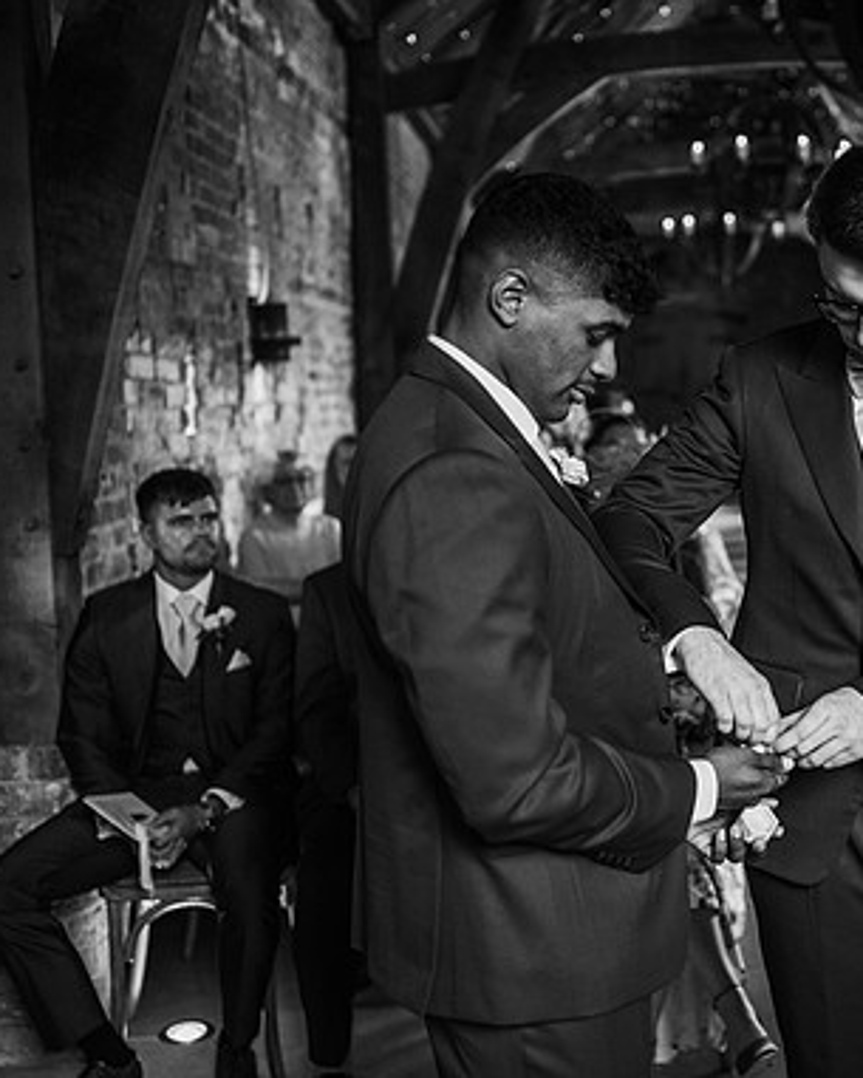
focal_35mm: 50
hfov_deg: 29.6
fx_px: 1596
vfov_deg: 37.3
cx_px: 690
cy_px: 543
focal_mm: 35
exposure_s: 1/200
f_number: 2
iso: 720
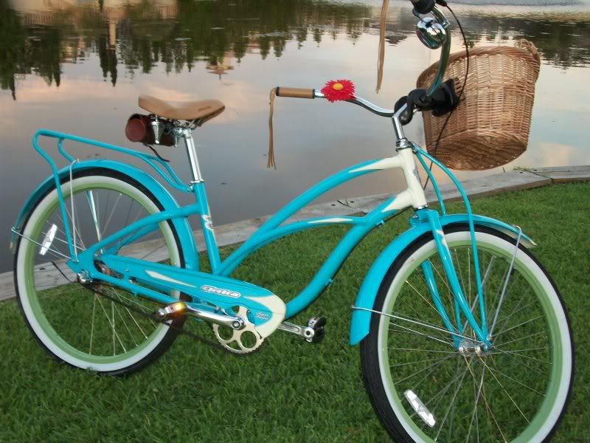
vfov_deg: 36.0
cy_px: 222
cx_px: 295
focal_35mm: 40
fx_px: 682
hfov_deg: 46.8
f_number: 3.2
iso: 160
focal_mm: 7.1
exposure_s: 1/40
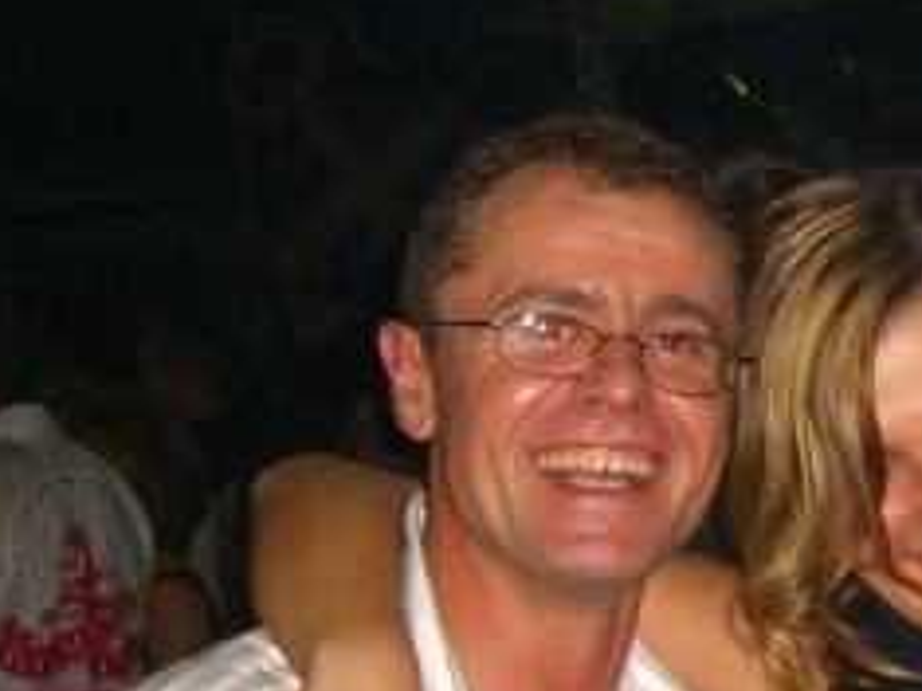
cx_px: 969
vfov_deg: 14.9
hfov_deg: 19.5
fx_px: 2582
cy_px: 738
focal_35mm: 97
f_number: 2.8
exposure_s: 1/60
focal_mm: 7.9
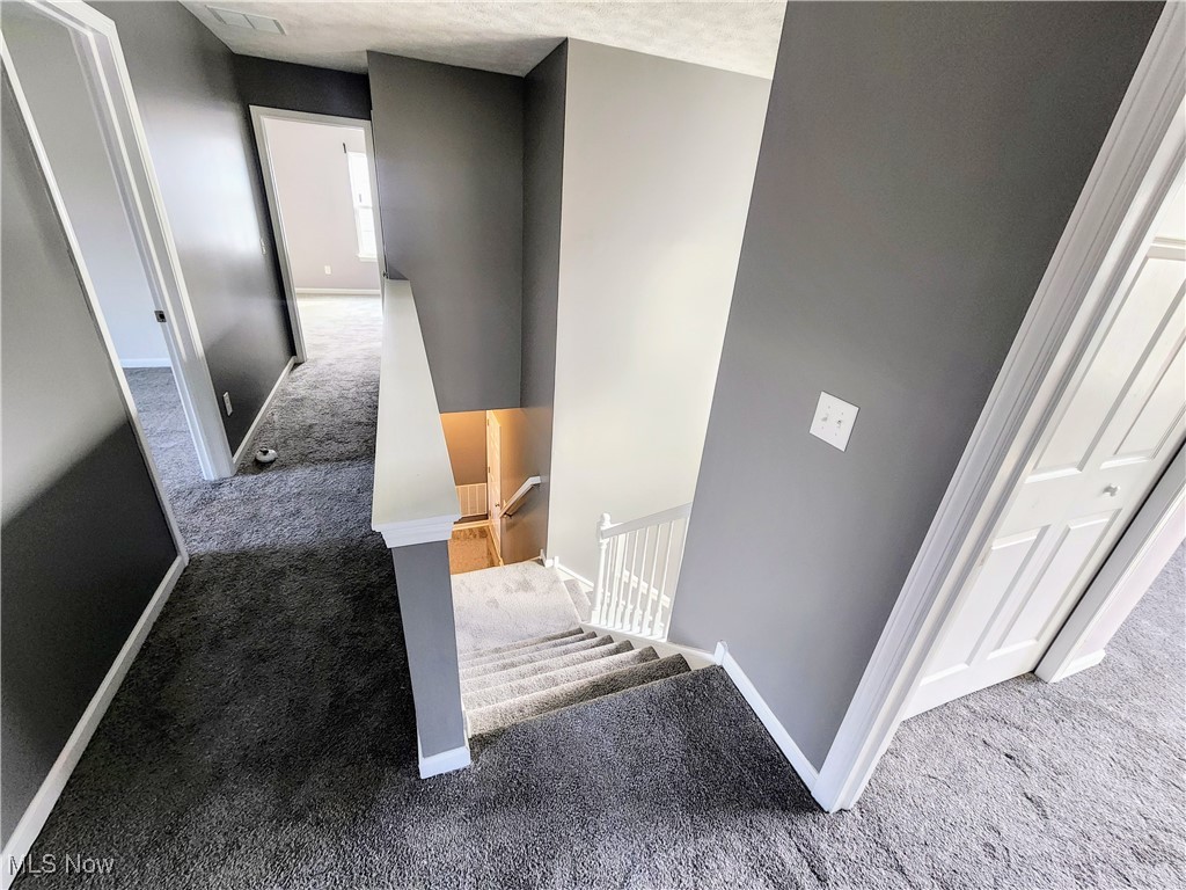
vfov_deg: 89.9
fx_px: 445
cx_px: 593
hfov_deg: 106.2
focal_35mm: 13
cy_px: 445
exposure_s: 1/60
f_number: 2.2
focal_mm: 2.2
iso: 320
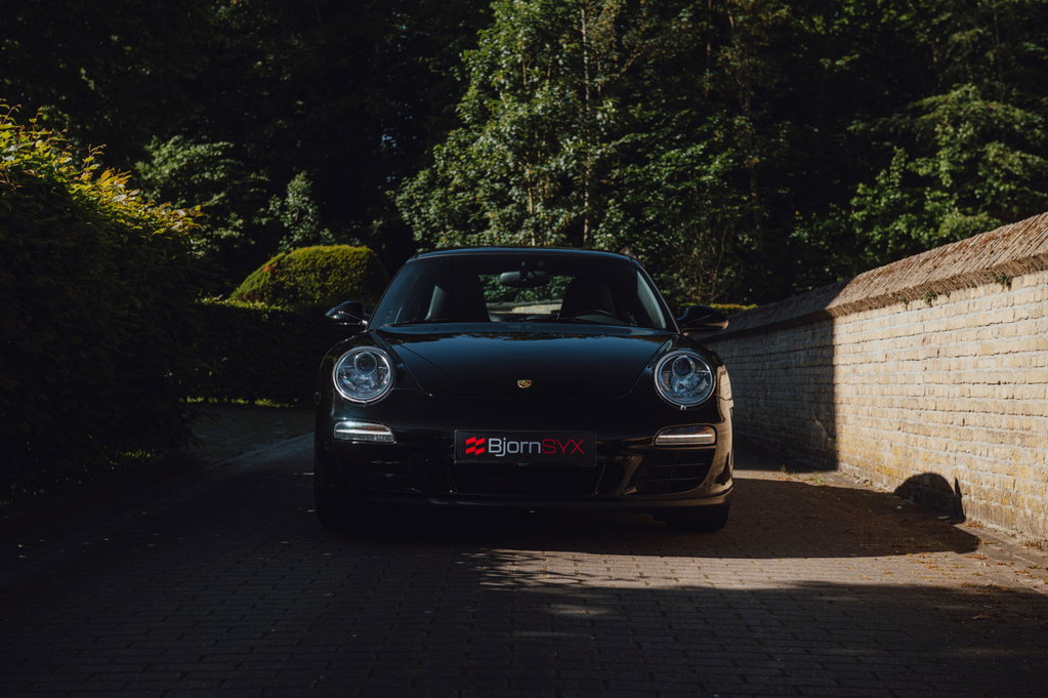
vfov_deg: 22.6
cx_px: 524
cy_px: 349
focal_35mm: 60
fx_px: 1746
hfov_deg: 33.4
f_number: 5.6
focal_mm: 60
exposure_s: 1/125
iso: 100
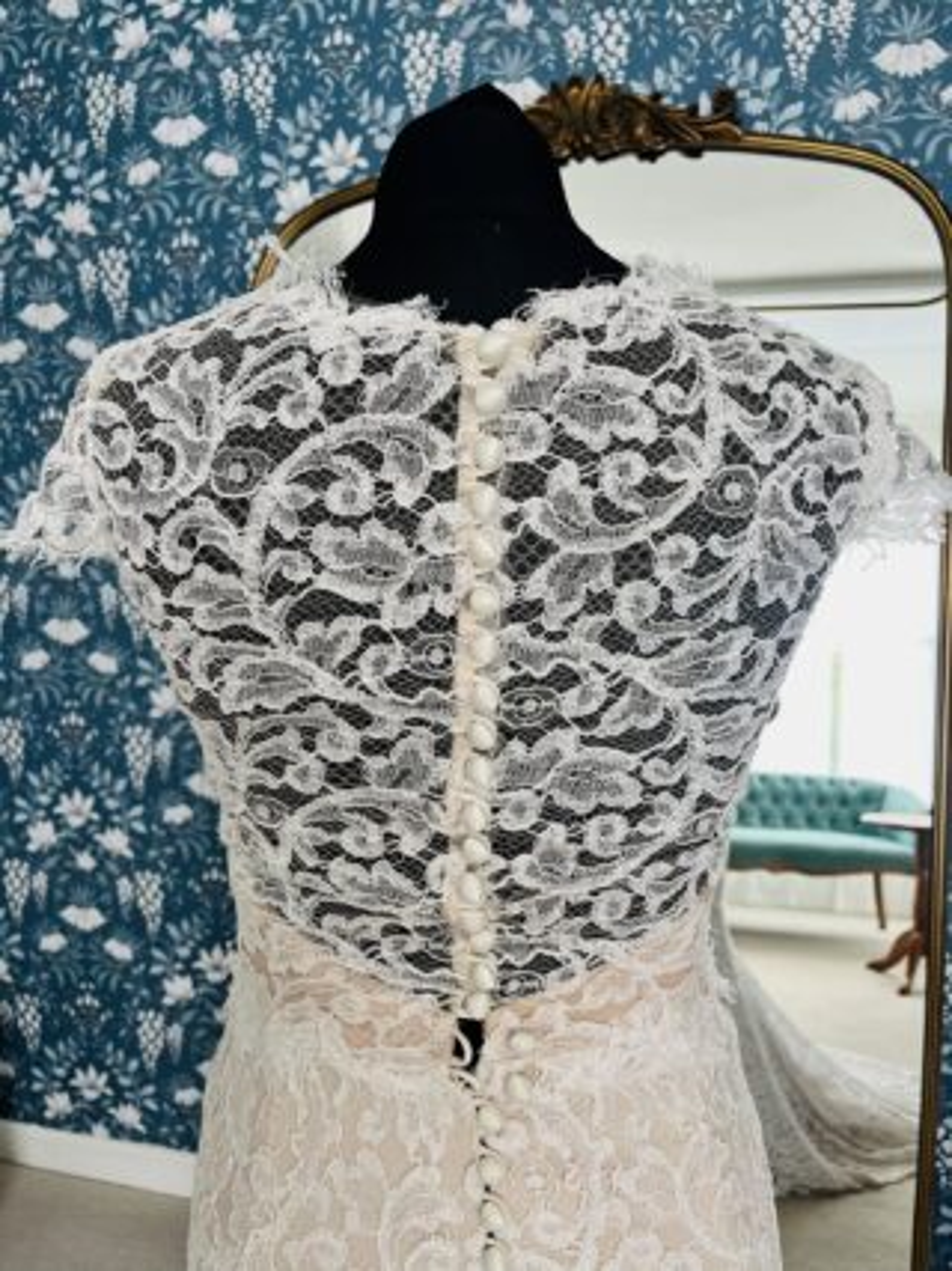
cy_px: 636
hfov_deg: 53.0
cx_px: 476
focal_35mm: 26
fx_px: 954
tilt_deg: -8.4
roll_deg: +1.2
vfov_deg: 67.3
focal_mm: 5.1
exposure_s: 1/121
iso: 125
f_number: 1.6
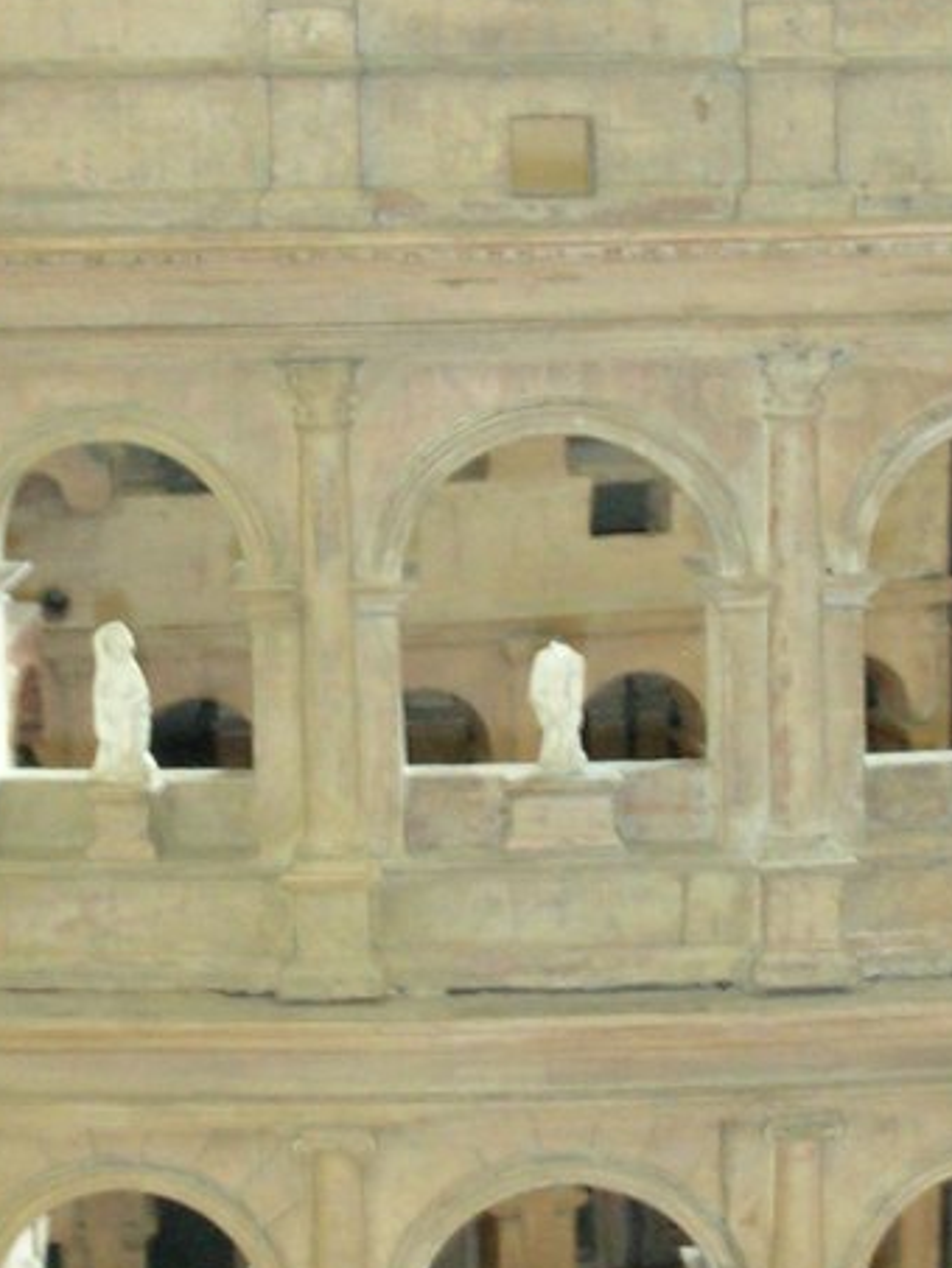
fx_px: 3775
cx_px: 465
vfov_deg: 19.0
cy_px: 799
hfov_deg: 14.4
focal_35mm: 103
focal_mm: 5.8
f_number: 3
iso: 200
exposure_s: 1/10.7
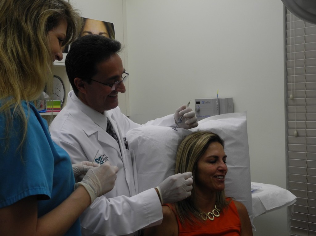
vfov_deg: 32.2
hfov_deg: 42.1
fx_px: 411
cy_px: 118
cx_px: 158
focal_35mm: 45
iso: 100
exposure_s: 1/78.5
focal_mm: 9.7
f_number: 3.2
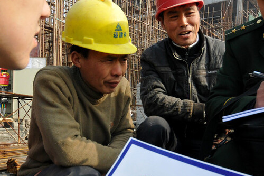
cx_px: 140
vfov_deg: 36.4
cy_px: 119
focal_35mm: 36
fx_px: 264
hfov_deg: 53.1
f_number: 5.6
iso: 400
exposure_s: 1/800
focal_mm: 10
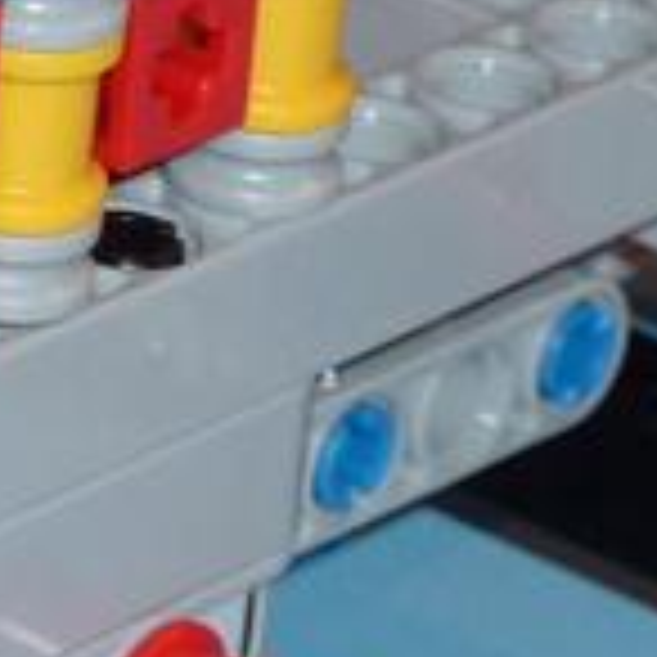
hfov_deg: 4.2
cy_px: 54
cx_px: -477
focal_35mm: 415
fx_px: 8911
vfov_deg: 4.2
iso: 100
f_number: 4.1
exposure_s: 1/30
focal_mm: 11
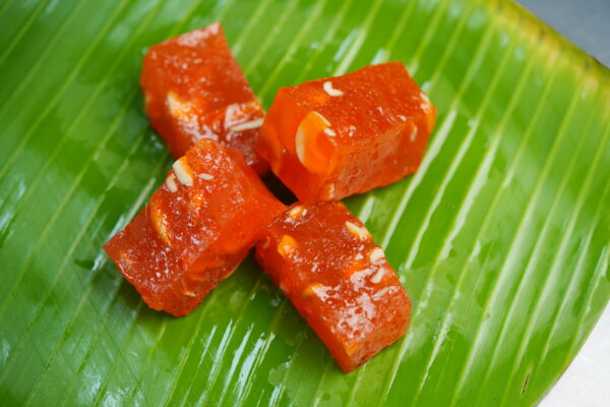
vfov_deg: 15.2
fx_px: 1525
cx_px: 305
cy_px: 204
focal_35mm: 90
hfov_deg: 22.6
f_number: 3.2
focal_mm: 90
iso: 1000
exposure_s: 1/320
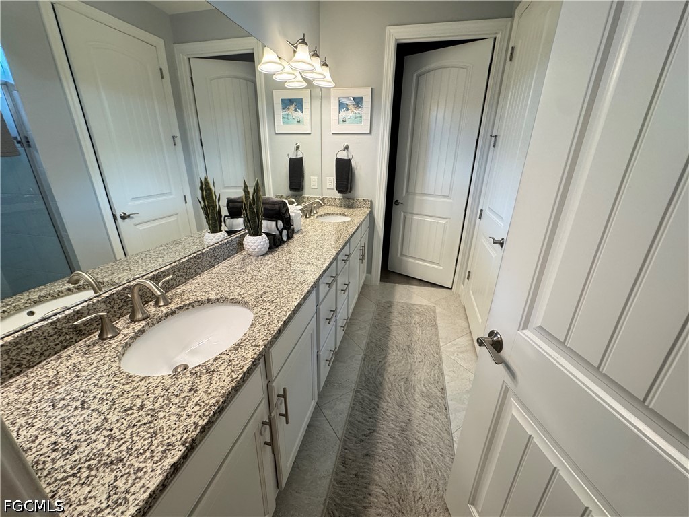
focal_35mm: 14
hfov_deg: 102.1
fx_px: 279
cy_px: 258
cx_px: 344
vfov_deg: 85.7
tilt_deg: -21.4
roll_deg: -1.5
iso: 250
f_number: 2.2
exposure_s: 1/60
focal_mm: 2.22
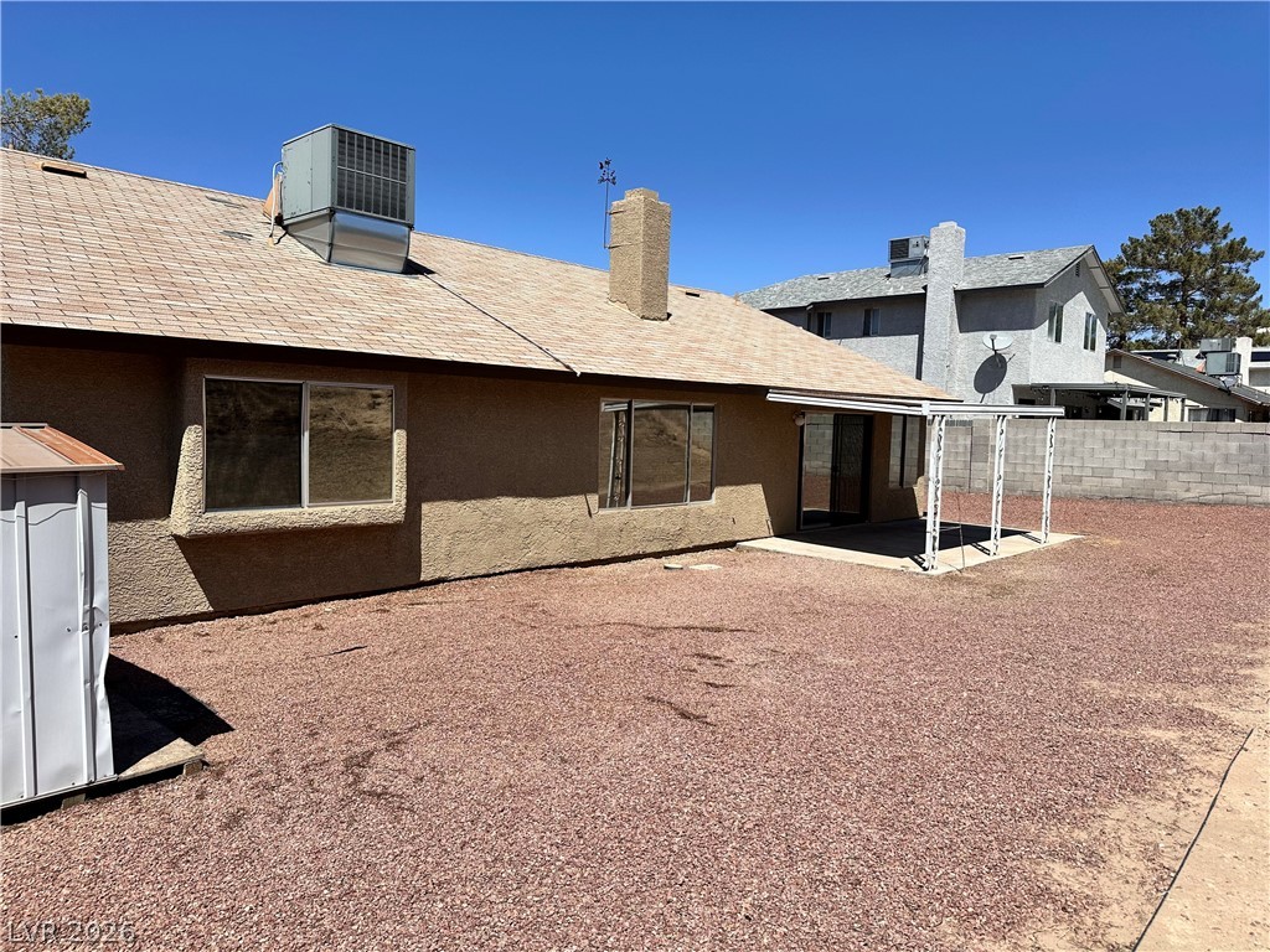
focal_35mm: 24
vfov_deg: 56.8
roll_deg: -0.6
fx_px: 881
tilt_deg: -2.6
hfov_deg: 71.6
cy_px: 476
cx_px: 635
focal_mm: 6.86
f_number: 1.78
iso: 80
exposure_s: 1/7042
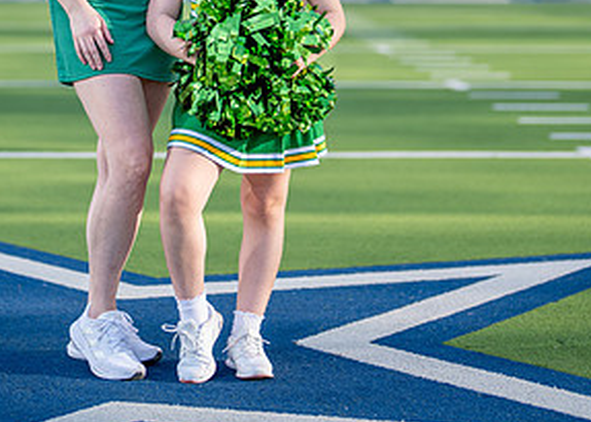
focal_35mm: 121
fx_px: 2031
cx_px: 178
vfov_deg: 11.8
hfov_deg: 16.5
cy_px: 10
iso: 100
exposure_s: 1/3200
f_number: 1.2
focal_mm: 50
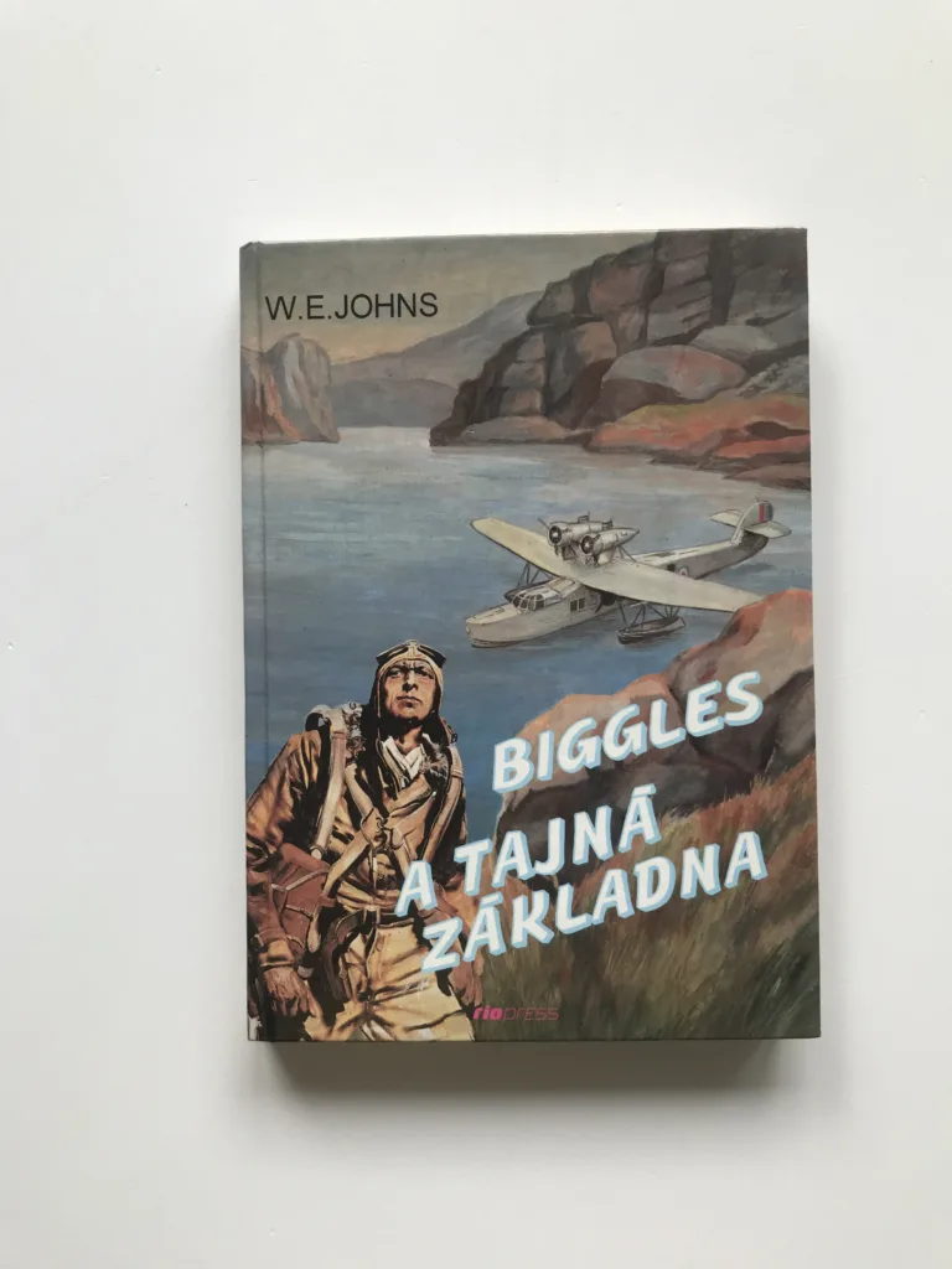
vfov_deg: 63.4
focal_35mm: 28
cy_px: 634
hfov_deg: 49.7
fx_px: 1027
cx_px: 476
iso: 32
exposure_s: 1/100
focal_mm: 3.99
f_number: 1.8
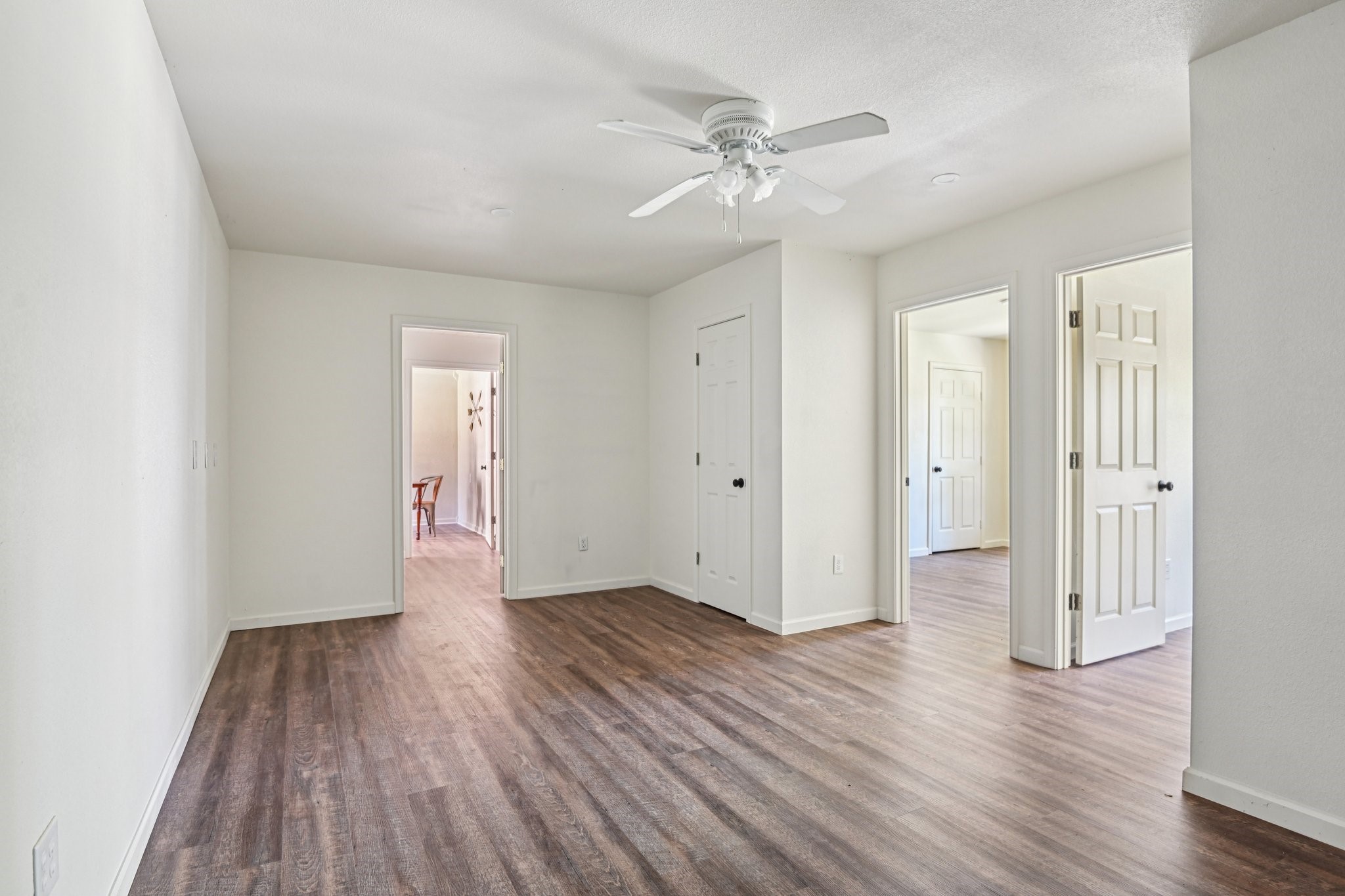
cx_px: 672
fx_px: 672
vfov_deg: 67.4
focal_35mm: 18
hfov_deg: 90.0
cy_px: 448
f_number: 8
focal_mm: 18
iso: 400
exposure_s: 1/2.5
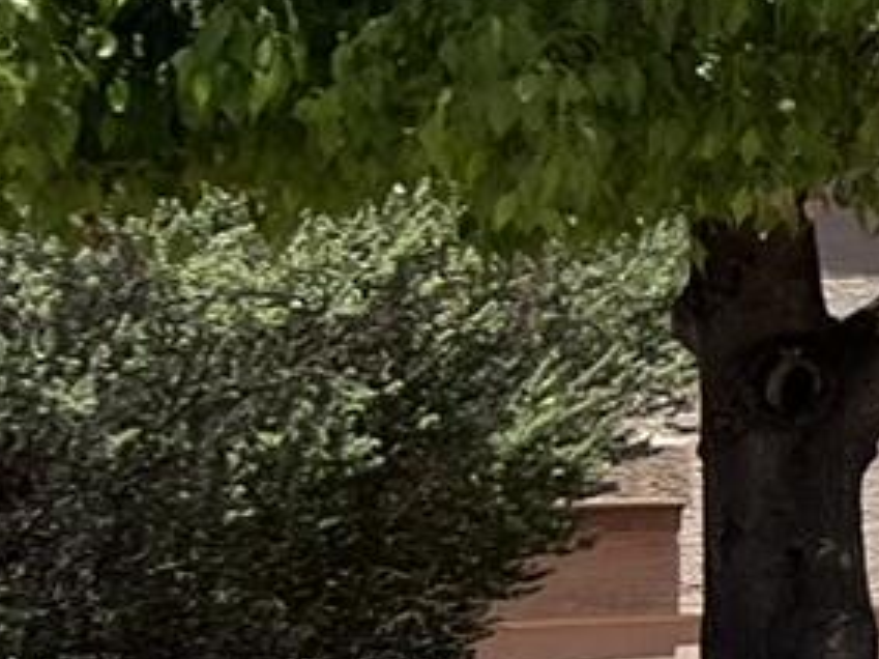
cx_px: 3131
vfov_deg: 7.9
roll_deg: -0.2
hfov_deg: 8.0
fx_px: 4772
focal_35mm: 188
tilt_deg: +1.6
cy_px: 230
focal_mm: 5.7
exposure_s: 1/5882
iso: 50
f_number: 1.5
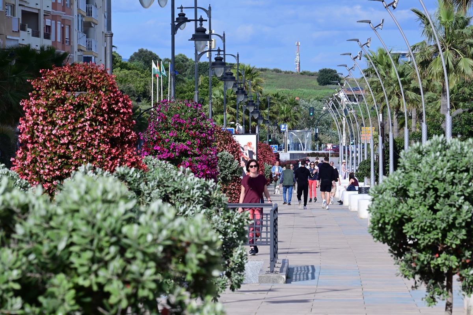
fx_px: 3153
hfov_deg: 8.6
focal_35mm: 240
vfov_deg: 5.7
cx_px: 236
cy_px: 158
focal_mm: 160
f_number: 14
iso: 100
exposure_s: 1/125
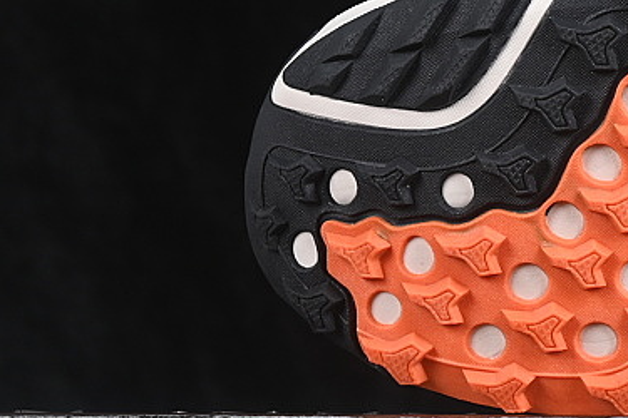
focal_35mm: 216
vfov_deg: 6.3
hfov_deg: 9.3
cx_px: 847
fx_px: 3768
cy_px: 40
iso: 160
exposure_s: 1/80
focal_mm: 50
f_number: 7.1
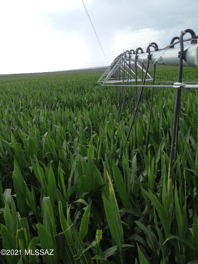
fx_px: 267
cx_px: 99
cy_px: 132
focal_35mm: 35
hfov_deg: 40.7
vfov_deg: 52.6
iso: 50
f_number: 2.4
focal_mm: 4.28
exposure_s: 1/397
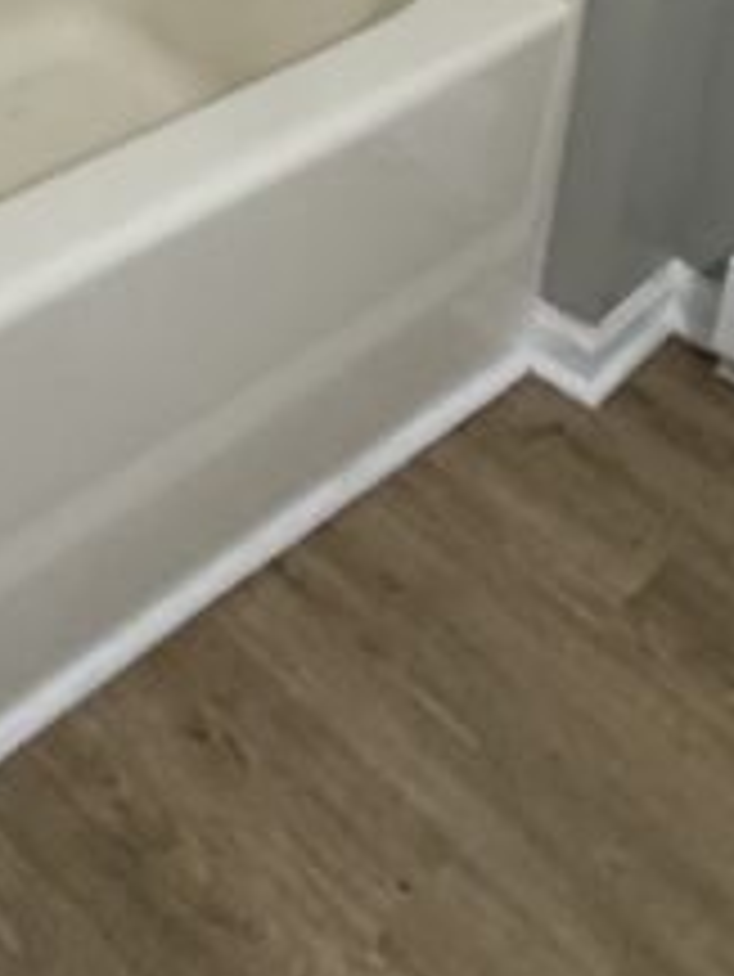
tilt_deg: -11.3
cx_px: 54
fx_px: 1864
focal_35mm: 66
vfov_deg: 23.0
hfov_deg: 21.7
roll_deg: -2.7
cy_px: -535
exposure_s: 1/120
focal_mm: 2.22
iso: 320
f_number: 2.2
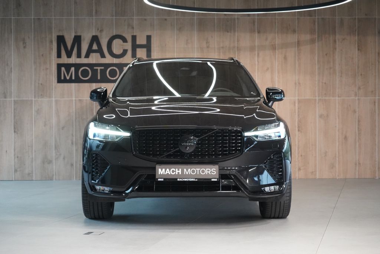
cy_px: 127
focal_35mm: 70
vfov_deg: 19.5
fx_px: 739
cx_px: 190
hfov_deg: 28.8
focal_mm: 70
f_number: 5.6
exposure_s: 1/160
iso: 10000
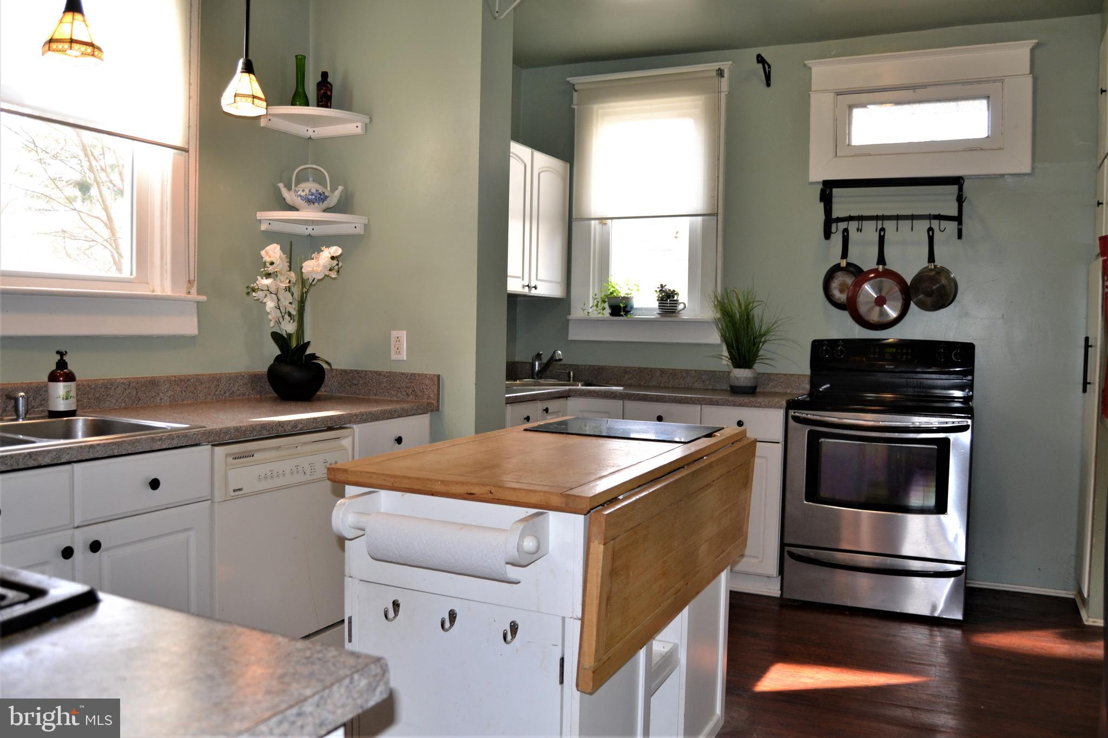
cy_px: 369
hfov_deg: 67.4
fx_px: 831
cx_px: 554
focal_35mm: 27
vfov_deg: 47.9
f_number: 4
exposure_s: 1/80
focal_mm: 18
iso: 400
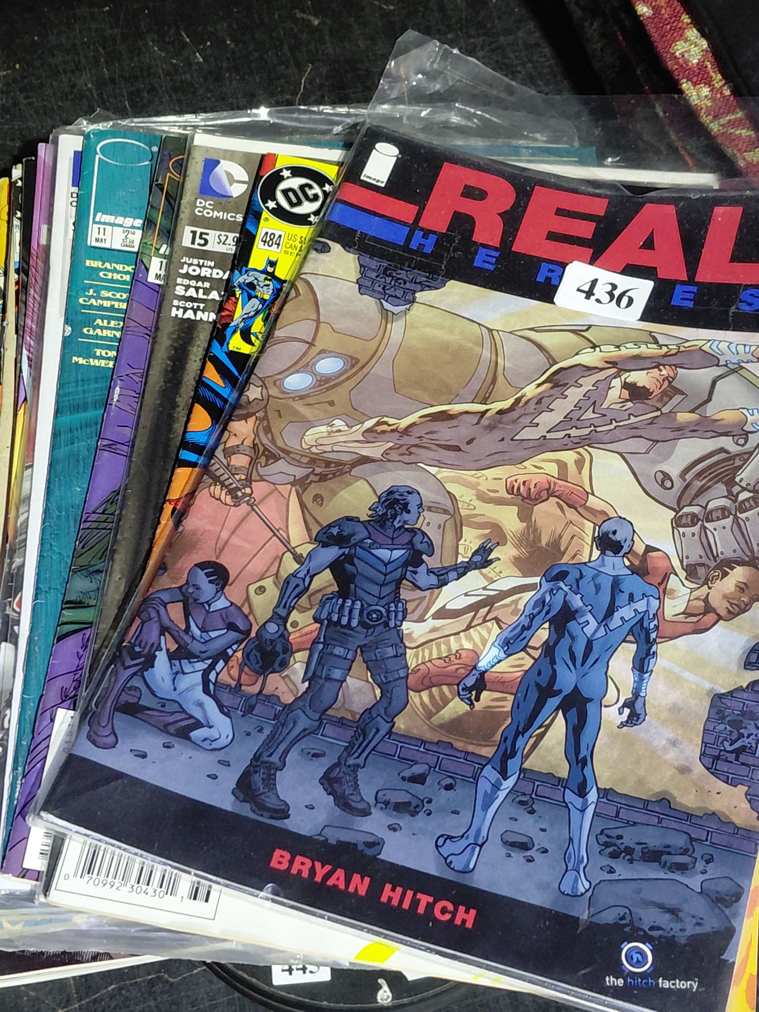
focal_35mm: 25
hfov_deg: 54.9
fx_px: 731
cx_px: 380
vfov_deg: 69.4
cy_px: 506
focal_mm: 4.69
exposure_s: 1/60
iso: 250
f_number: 1.8
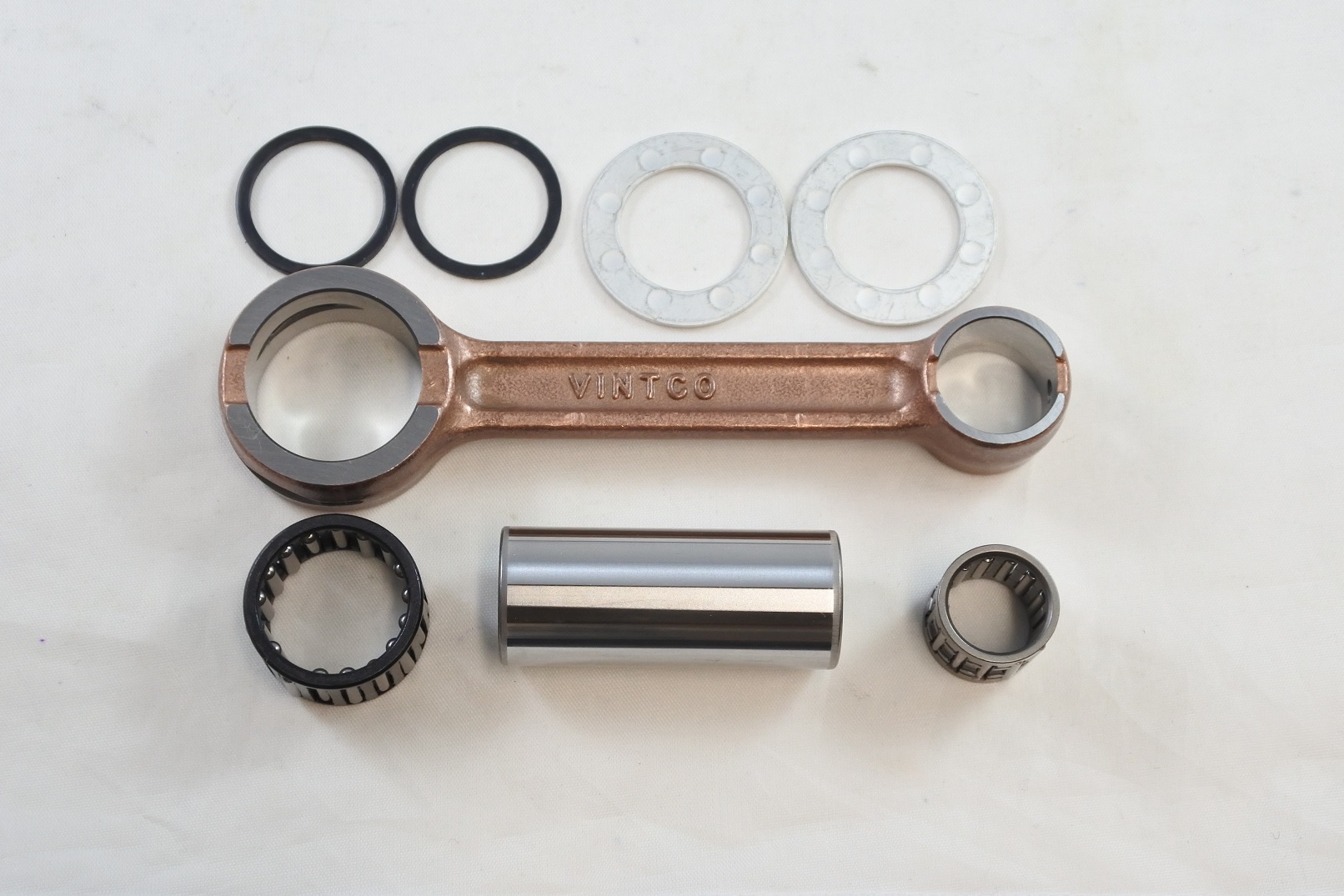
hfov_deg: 41.9
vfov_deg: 28.7
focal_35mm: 47
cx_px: 672
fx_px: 1755
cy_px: 448
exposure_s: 1/125
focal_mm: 17.6
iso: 500
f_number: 4.5
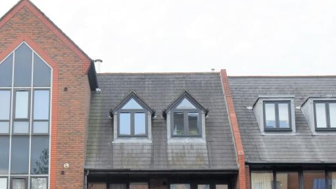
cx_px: 121
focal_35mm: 63
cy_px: 186
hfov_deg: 33.1
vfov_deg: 18.6
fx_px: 561
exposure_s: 1/200
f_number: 7.1
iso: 400
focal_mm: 20
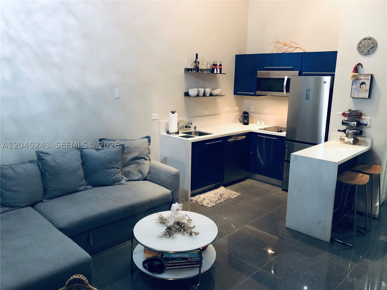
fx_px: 313
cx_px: 194
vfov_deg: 49.7
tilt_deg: -11.9
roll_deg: -0.3
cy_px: 145
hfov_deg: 63.4
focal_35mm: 28
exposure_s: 1/9
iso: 100
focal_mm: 4
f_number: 1.8
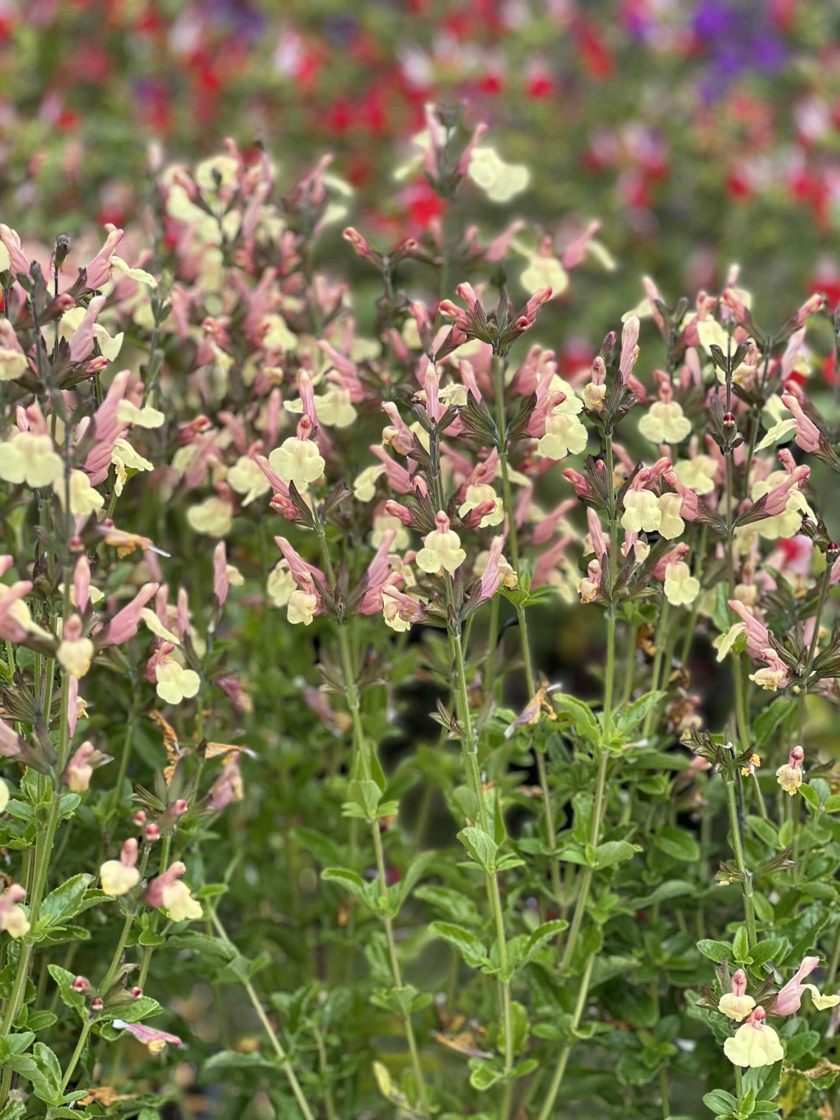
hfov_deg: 19.1
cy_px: 560
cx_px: 420
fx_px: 2491
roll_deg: -0.1
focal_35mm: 77
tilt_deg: -24.5
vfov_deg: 25.3
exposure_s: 1/154
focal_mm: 9
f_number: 2.8
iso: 20
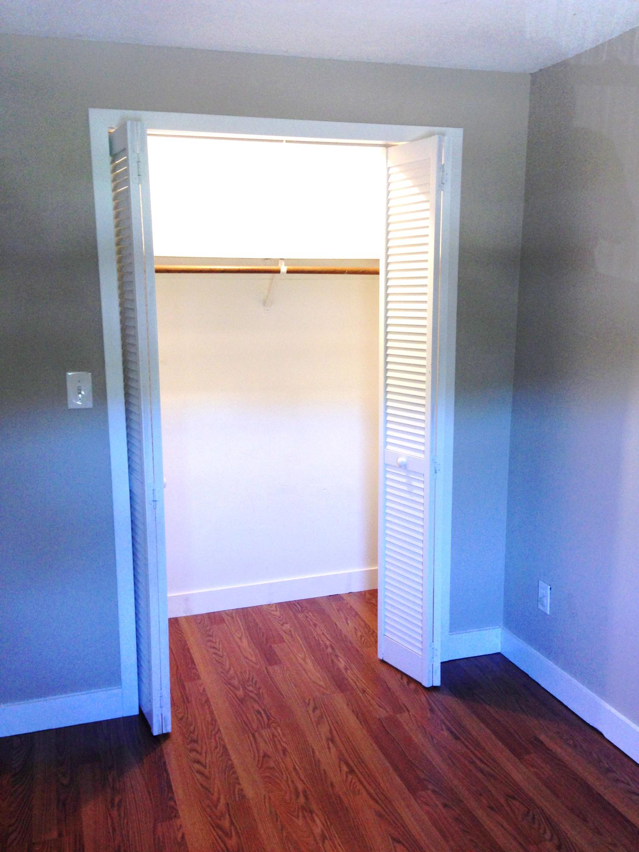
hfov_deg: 42.9
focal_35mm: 33
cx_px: 320
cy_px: 426
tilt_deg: -6.8
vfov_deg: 55.4
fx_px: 812
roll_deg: +0.1
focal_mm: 4.12
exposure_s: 1/20
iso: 80
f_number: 2.4
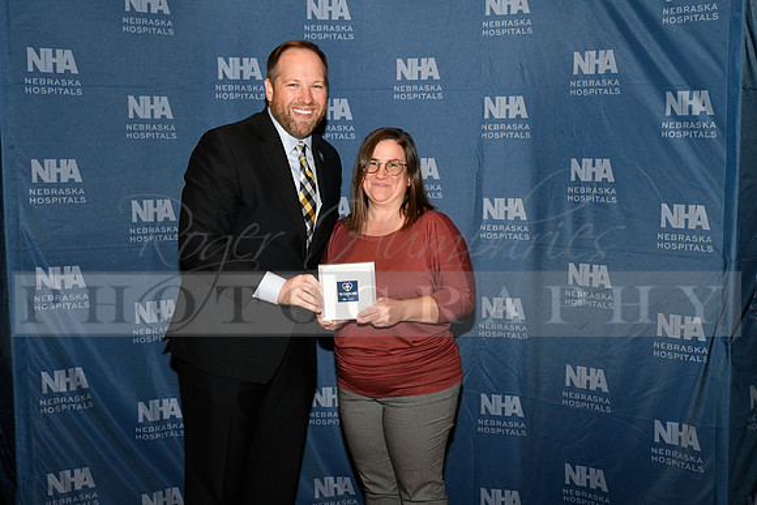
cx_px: 378
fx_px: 1010
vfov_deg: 28.1
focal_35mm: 48
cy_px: 252
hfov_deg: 41.1
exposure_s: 1/60
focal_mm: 48
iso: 6400
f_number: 11
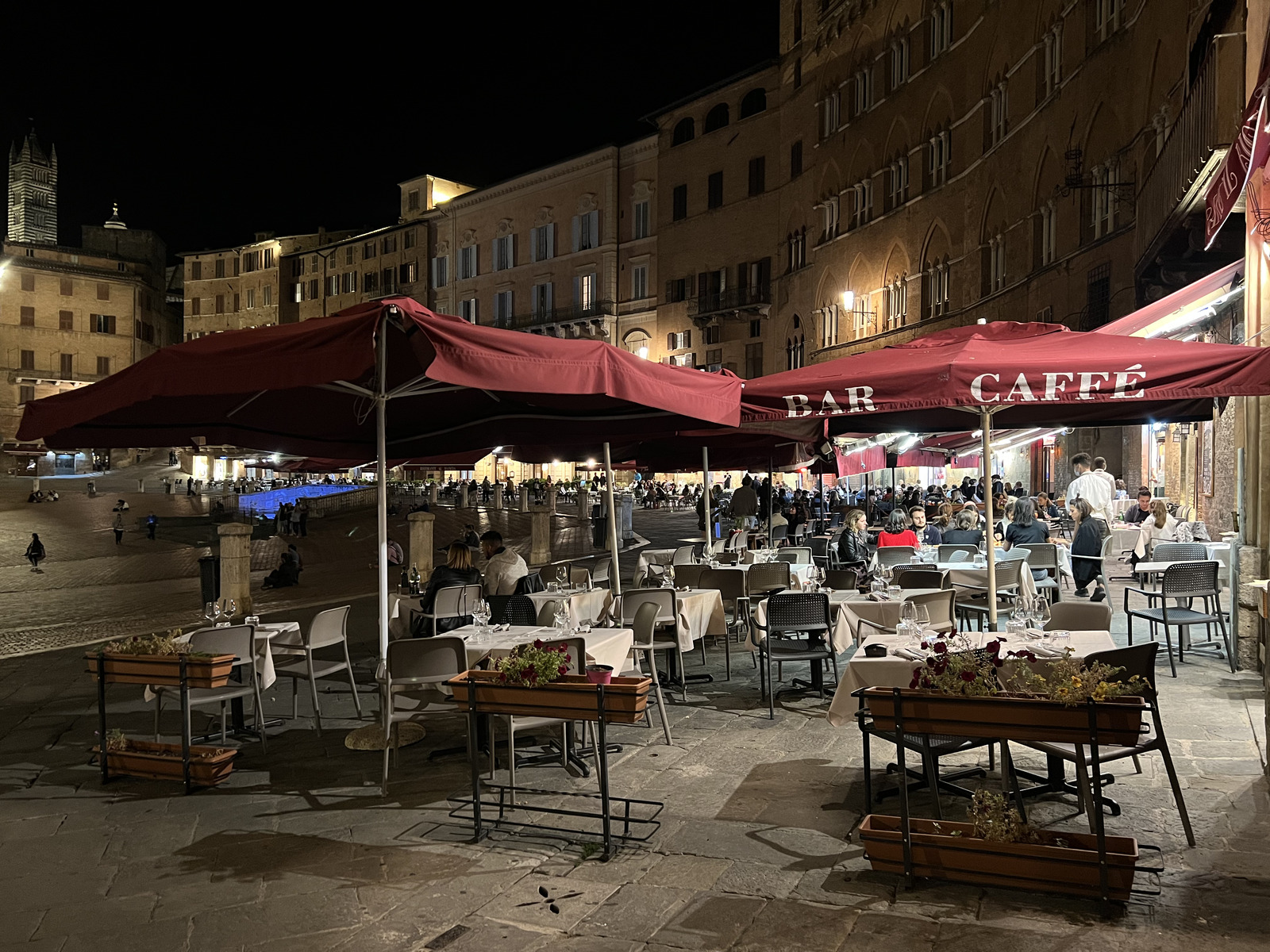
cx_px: 635
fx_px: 954
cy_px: 476
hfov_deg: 67.3
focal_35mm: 26
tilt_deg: -0.5
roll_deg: -0.2
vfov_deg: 53.1
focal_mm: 5.7
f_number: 1.5
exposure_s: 1/25
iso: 500
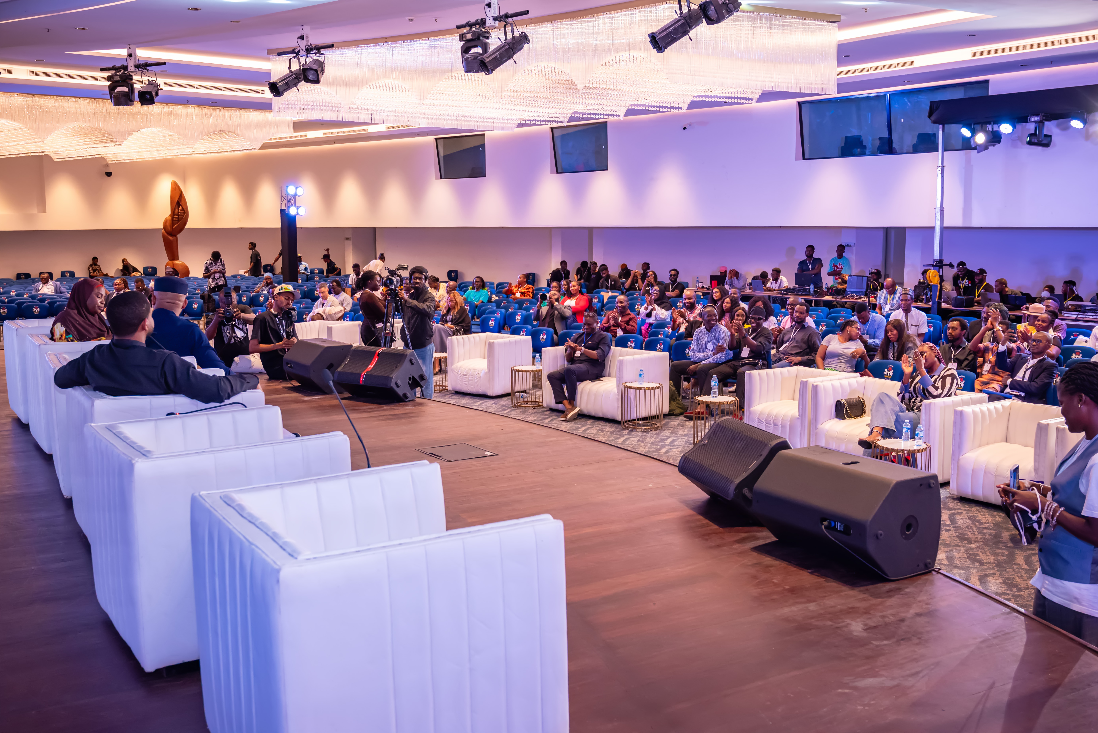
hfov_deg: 54.4
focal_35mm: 35
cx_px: 549
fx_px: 1068
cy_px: 366
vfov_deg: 37.9
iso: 2500
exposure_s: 1/200
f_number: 5
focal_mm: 35
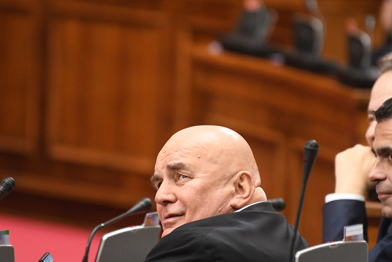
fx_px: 3364
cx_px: 197
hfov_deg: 6.7
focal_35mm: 309
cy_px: 192
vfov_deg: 4.4
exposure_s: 1/400
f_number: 2.8
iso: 2500
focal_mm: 200
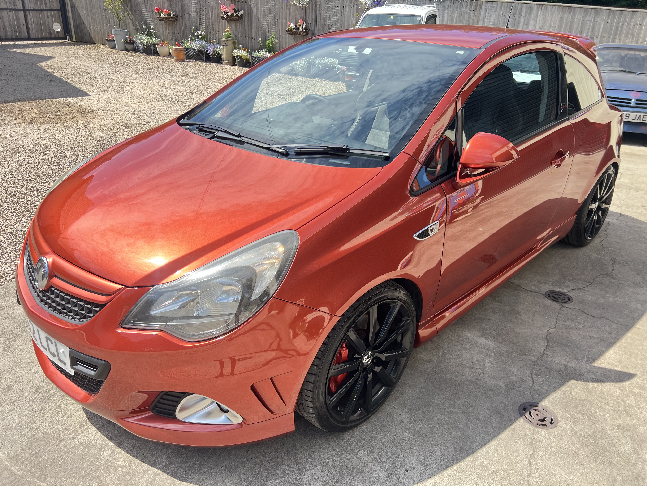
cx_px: 324
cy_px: 243
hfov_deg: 67.3
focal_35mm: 26
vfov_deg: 53.1
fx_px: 486
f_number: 1.5
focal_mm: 5.7
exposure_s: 1/1038
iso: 50
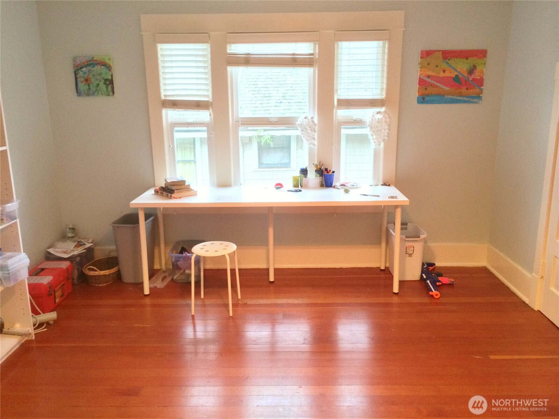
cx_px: 280
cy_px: 210
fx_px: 484
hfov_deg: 60.0
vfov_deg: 46.8
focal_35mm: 30
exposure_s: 1/15
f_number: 2.2
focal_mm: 4.12
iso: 320
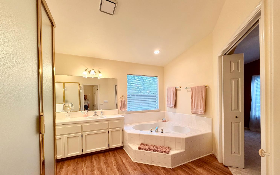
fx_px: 114
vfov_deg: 74.3
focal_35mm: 15
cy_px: 100
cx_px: 141
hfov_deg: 101.5
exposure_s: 1/120
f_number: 2.2
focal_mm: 2.22
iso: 125
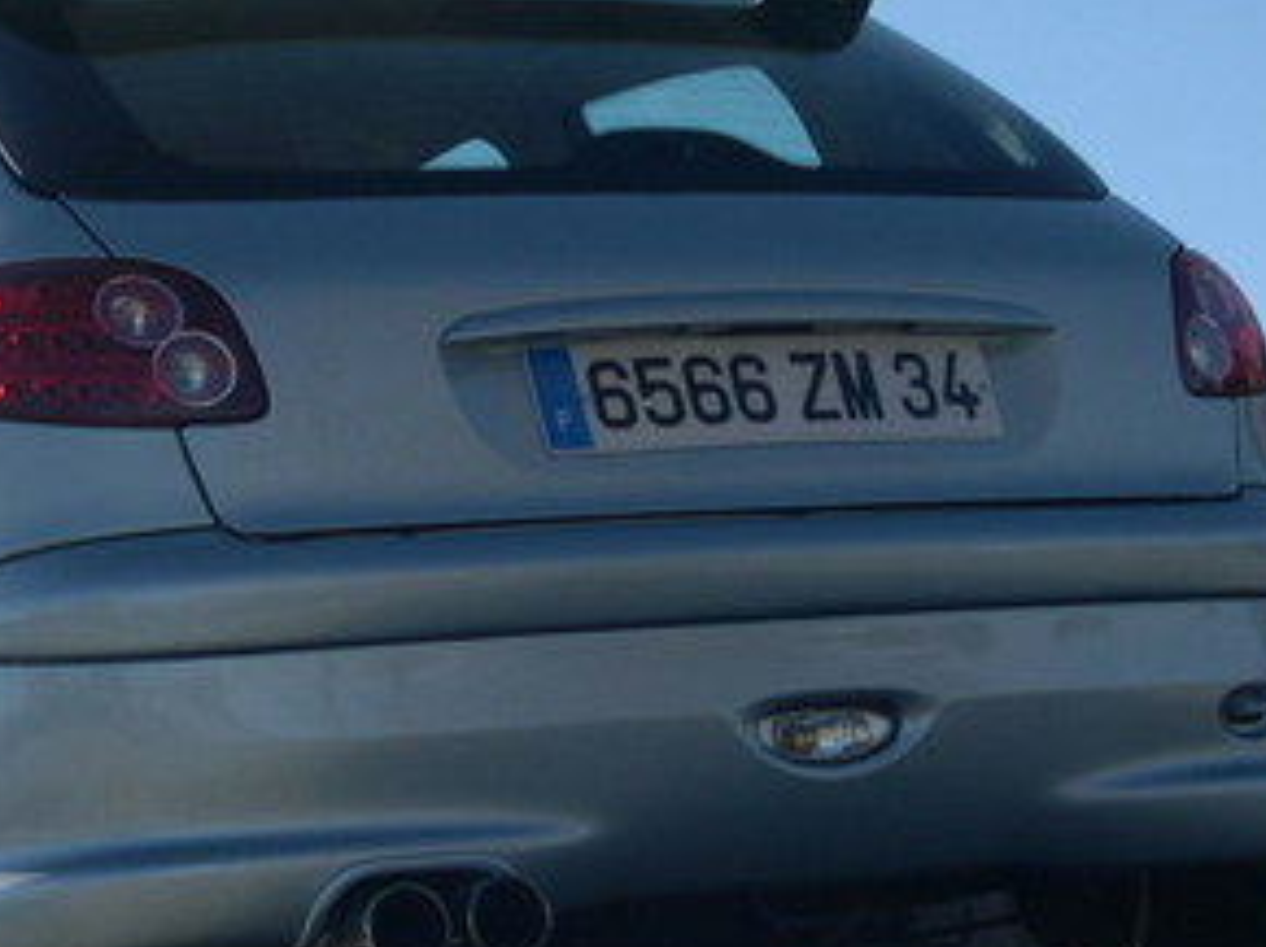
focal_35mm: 126
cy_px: 519
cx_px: 210
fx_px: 4604
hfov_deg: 15.5
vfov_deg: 11.7
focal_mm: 12.2
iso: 100
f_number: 9.2
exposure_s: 1/145
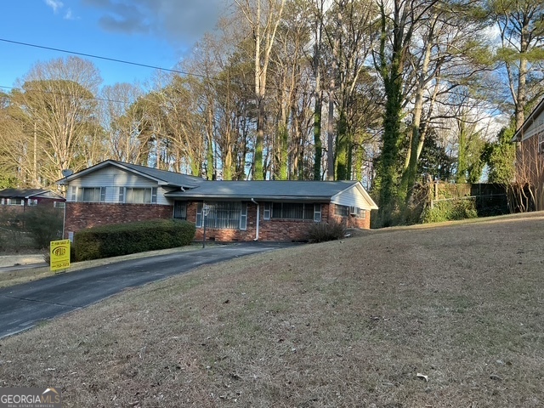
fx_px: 456
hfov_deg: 61.7
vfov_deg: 48.2
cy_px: 204
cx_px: 272
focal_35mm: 29
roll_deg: -1.4
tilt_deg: +1.7
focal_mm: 3
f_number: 1.8
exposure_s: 1/294
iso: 25
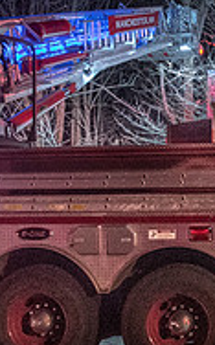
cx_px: 217
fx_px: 724
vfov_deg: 26.7
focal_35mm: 77
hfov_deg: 16.5
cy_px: 117
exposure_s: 1/25
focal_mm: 16
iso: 2500
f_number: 4
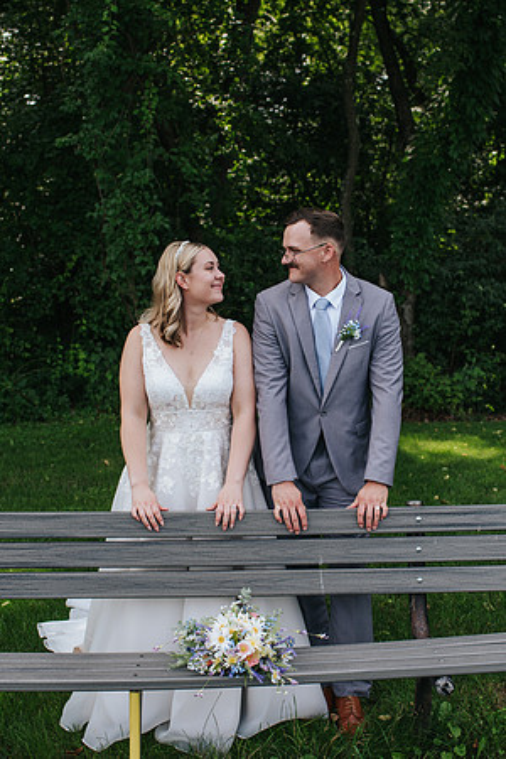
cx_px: 311
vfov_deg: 37.9
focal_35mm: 52
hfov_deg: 25.7
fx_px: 1106
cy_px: 380
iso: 110
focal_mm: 35
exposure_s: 1/320
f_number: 3.2
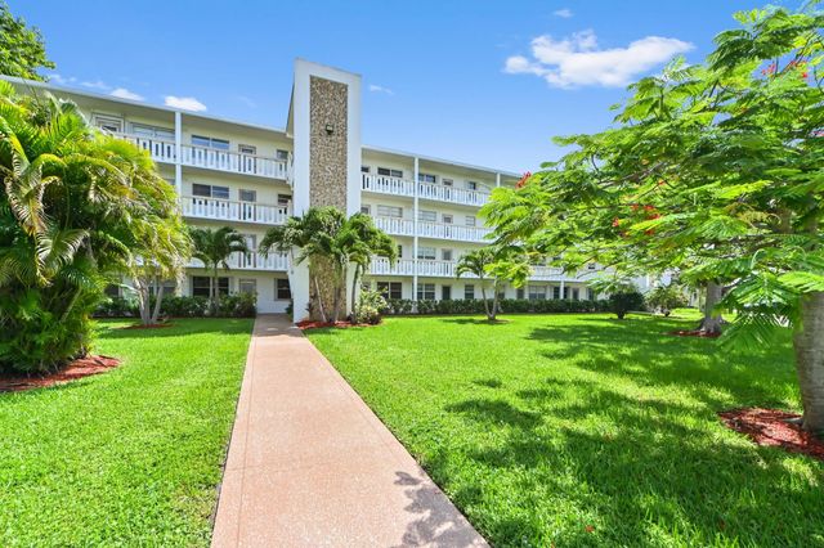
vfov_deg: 81.1
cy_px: 274
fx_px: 320
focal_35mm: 14
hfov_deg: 104.3
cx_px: 412
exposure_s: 1/800
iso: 400
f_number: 9
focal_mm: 14
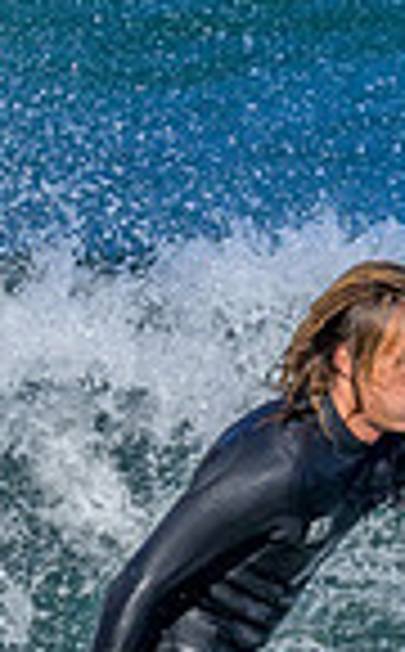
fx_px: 66468
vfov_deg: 0.6
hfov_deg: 0.3
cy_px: 720
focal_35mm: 3745
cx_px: 656
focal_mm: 800
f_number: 8
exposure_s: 1/2000
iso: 500
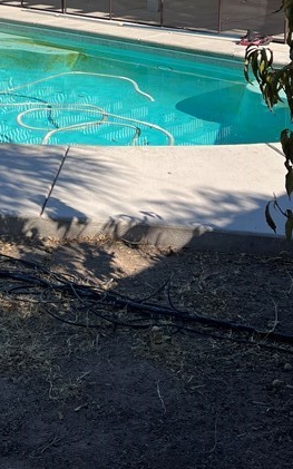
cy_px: -10
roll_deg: +1.1
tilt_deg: -7.8
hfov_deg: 19.3
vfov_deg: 28.6
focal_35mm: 67
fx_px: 856
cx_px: 78
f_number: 1.5
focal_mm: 5.7
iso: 50
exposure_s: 1/3968
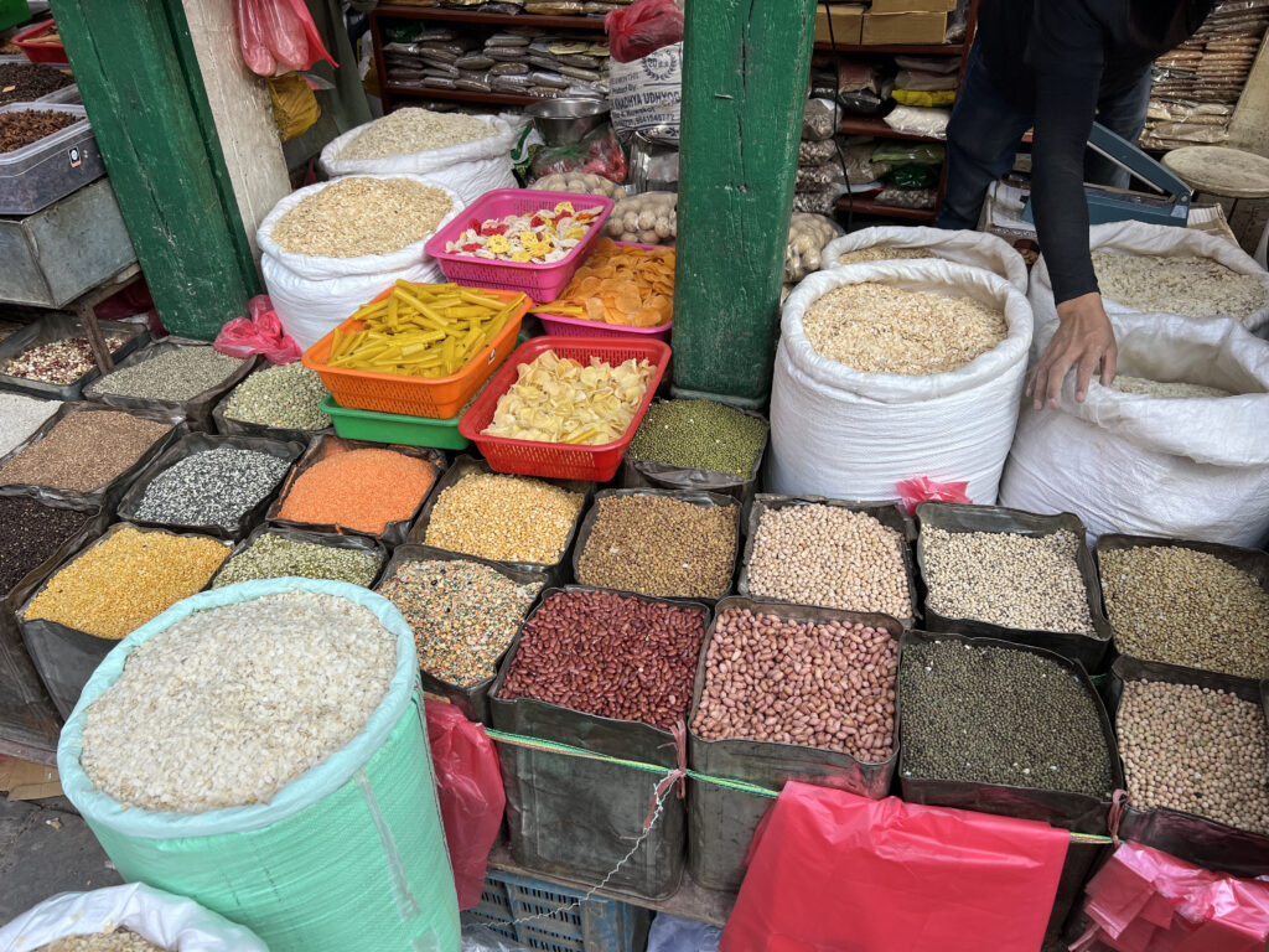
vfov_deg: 53.1
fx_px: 953
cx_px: 634
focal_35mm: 26
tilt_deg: -36.4
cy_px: 476
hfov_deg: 67.3
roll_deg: +2.0
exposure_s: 1/450
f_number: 1.5
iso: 50
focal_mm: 5.7
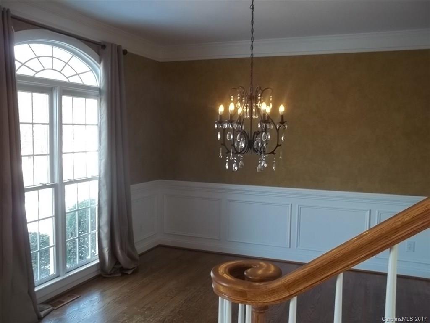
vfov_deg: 42.9
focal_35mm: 33
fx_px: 410
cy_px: 162
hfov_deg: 55.4
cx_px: 215
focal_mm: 5.9
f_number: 3.3
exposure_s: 1/30
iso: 64
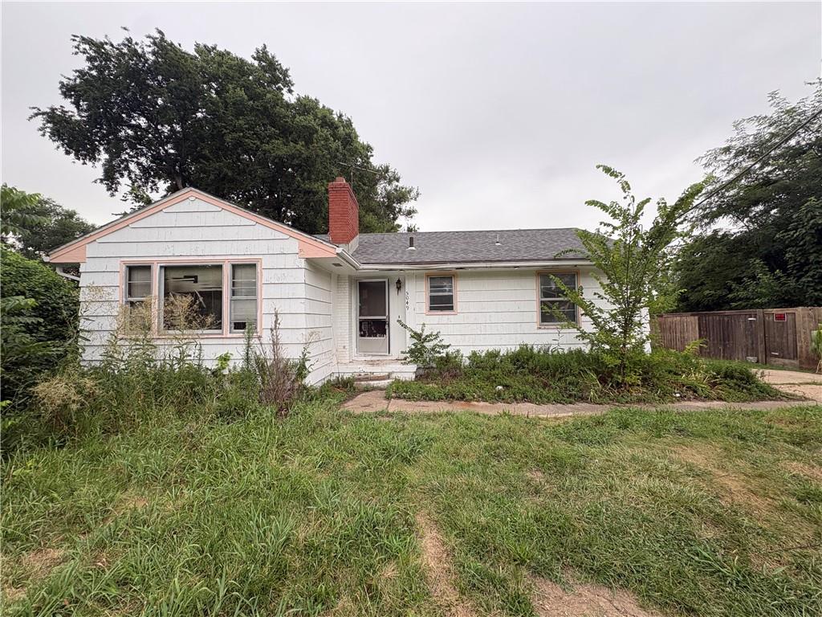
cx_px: 411
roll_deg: +0.7
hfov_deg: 102.1
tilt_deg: +3.0
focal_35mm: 14
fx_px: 332
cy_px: 308
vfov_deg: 85.7
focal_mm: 2.22
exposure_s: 1/99
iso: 40
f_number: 2.2
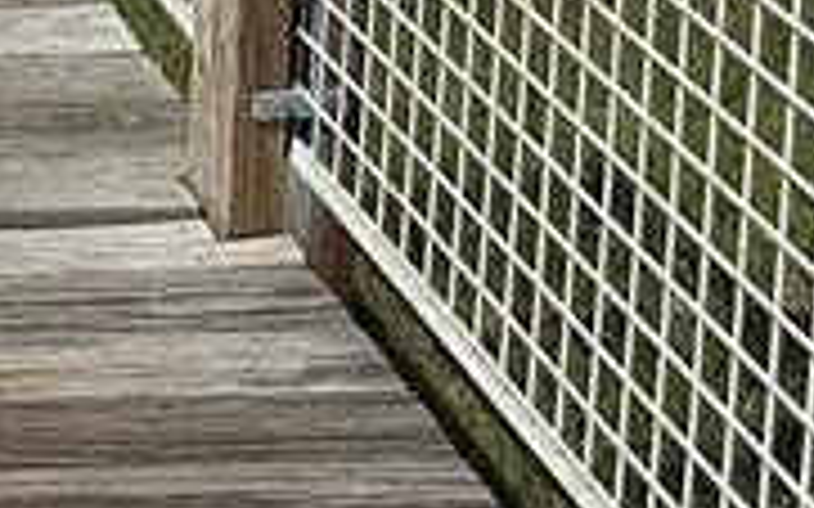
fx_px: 3194
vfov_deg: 7.8
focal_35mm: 144
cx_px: -661
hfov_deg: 13.1
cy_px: -1029
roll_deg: -1.5
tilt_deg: -4.2
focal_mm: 6.86
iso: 80
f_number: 1.78
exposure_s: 1/7576
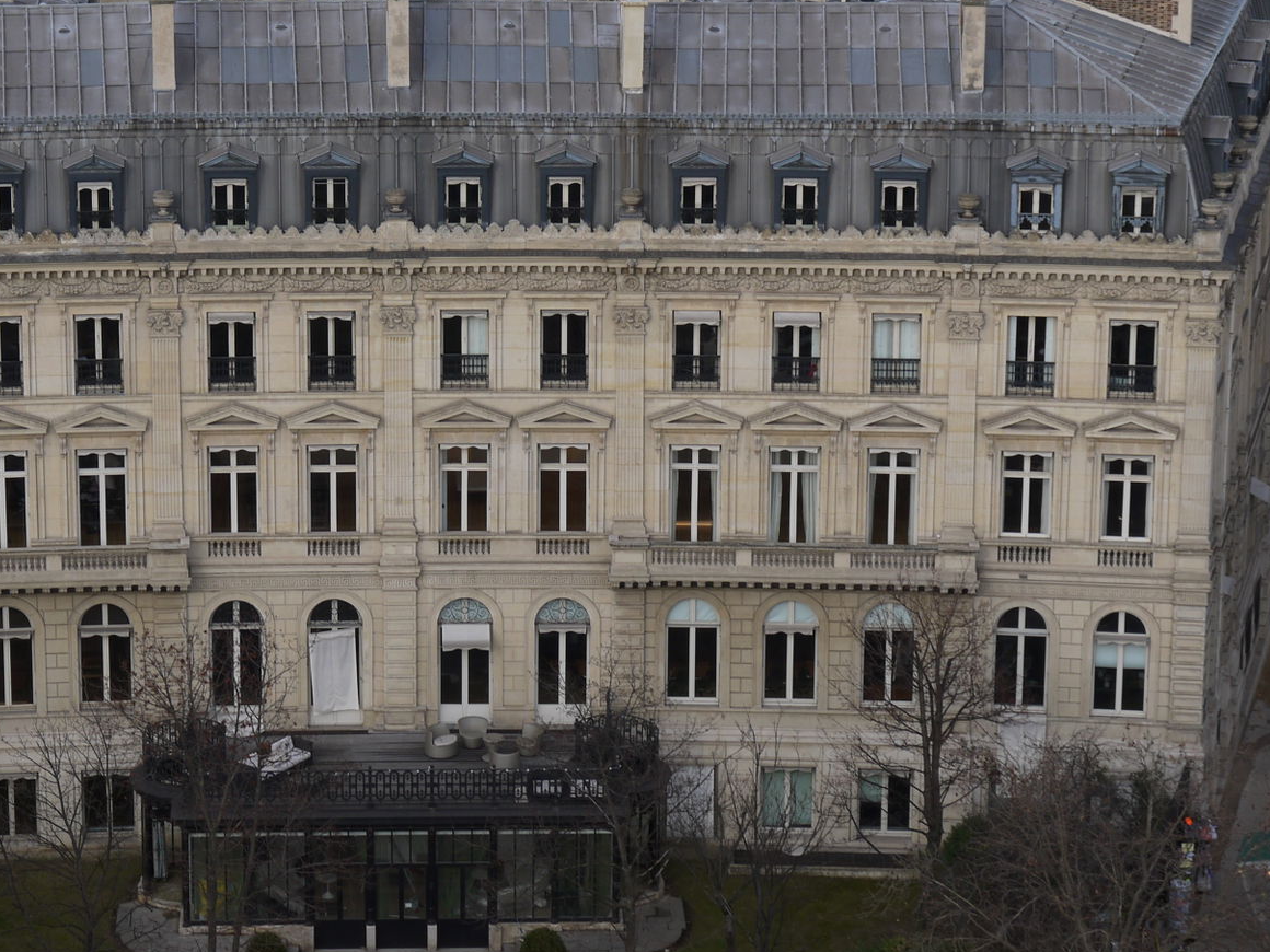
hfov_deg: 14.2
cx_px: 432
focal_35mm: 139
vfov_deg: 10.7
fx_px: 5100
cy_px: 291
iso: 160
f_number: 8
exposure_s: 1/250
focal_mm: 42
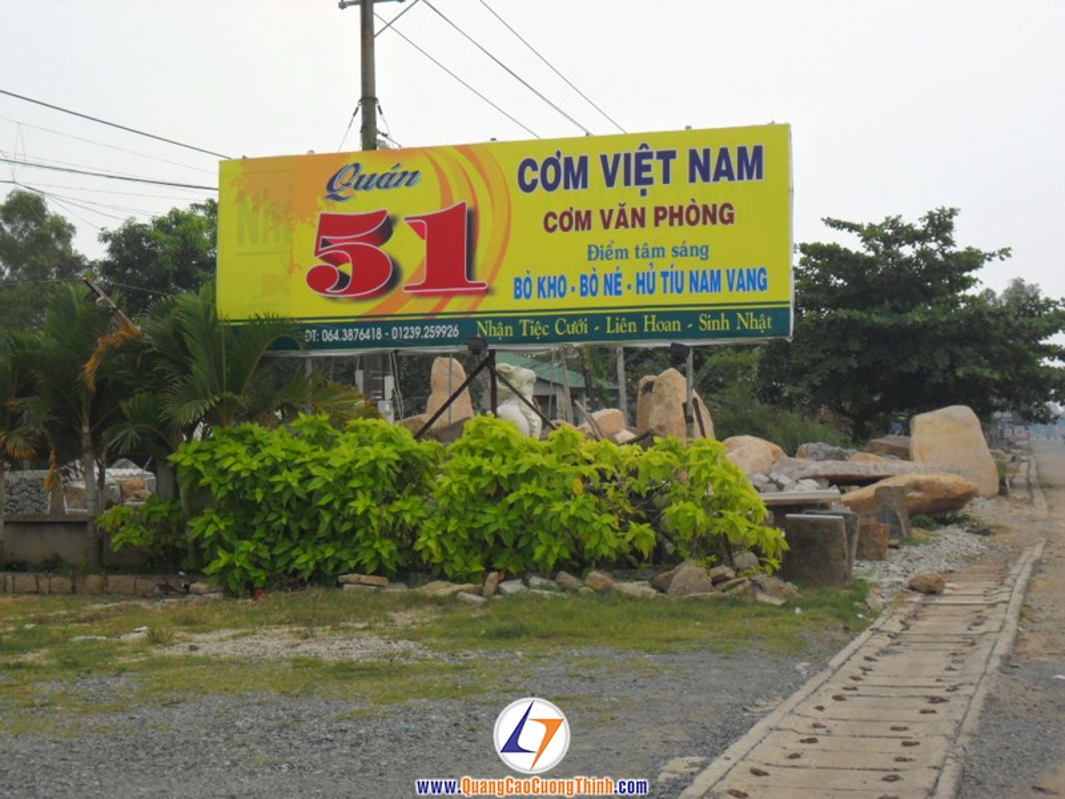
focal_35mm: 63
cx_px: 532
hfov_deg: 30.7
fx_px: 1938
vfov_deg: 23.3
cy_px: 400
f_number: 5.6
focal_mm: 11.2
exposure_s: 1/500
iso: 100
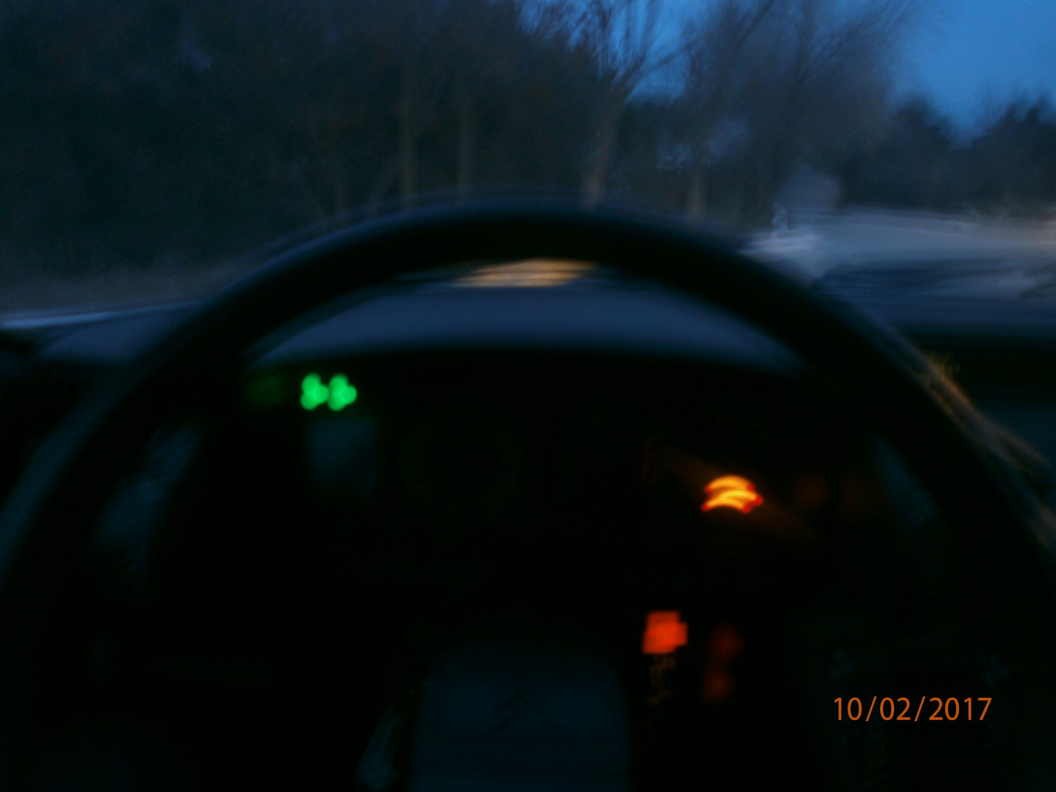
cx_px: 528
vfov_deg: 51.4
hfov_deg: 65.3
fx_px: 824
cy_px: 396
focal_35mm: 27
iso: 100
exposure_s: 1/2
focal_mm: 4.8
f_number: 2.9
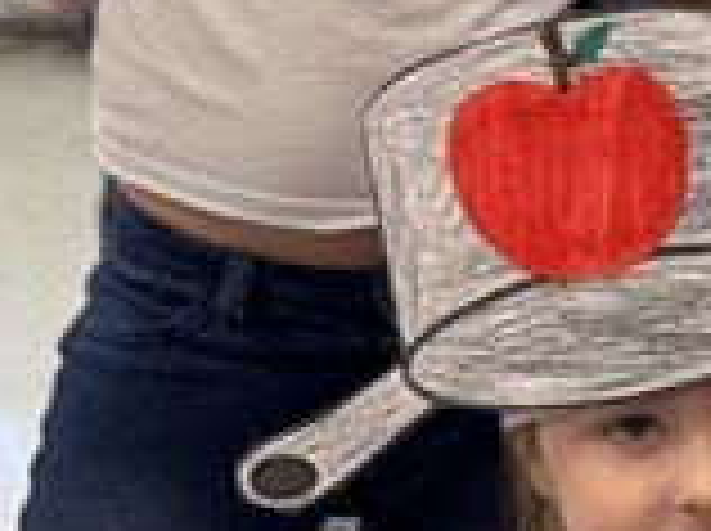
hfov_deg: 11.5
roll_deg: -2.1
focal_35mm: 156
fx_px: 3199
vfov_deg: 9.5
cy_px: 374
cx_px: 1395
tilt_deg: -18.2
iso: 250
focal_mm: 6.76
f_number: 1.78
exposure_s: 1/120
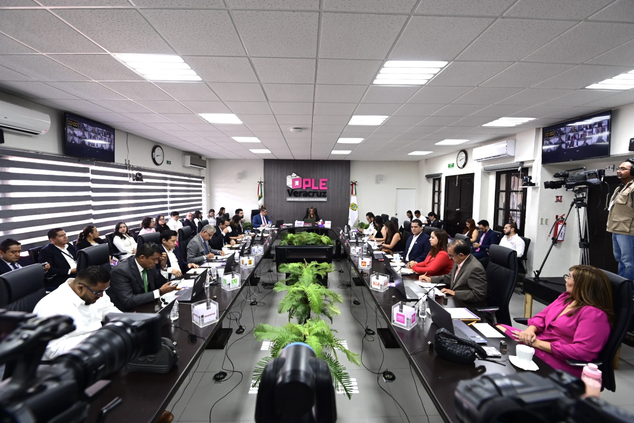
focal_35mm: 14
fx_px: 247
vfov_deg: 81.2
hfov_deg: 104.2
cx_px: 317
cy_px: 212
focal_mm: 14
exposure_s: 1/200
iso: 1000
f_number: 3.5
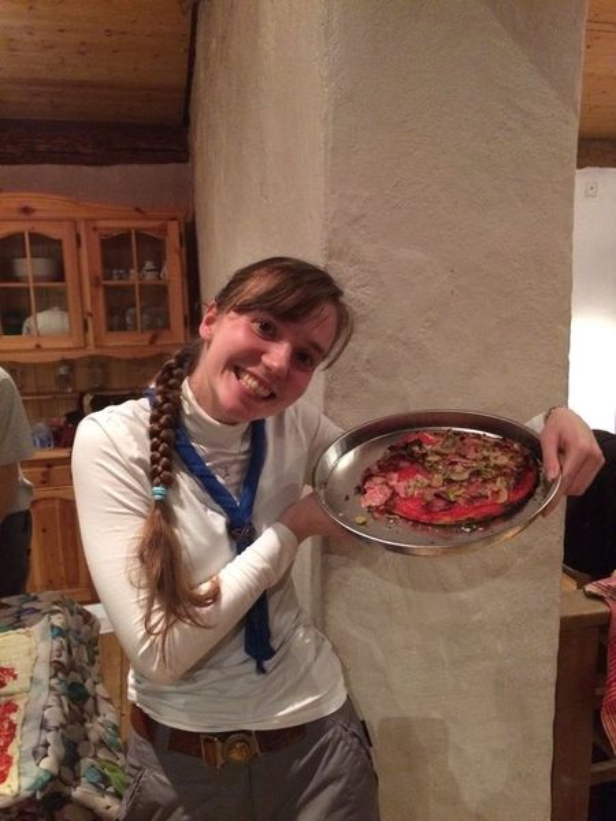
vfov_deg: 61.7
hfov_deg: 48.2
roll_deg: +1.7
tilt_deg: -11.4
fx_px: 688
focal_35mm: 29
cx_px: 308
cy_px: 410
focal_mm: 4.15
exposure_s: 1/17
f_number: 2.2
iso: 500
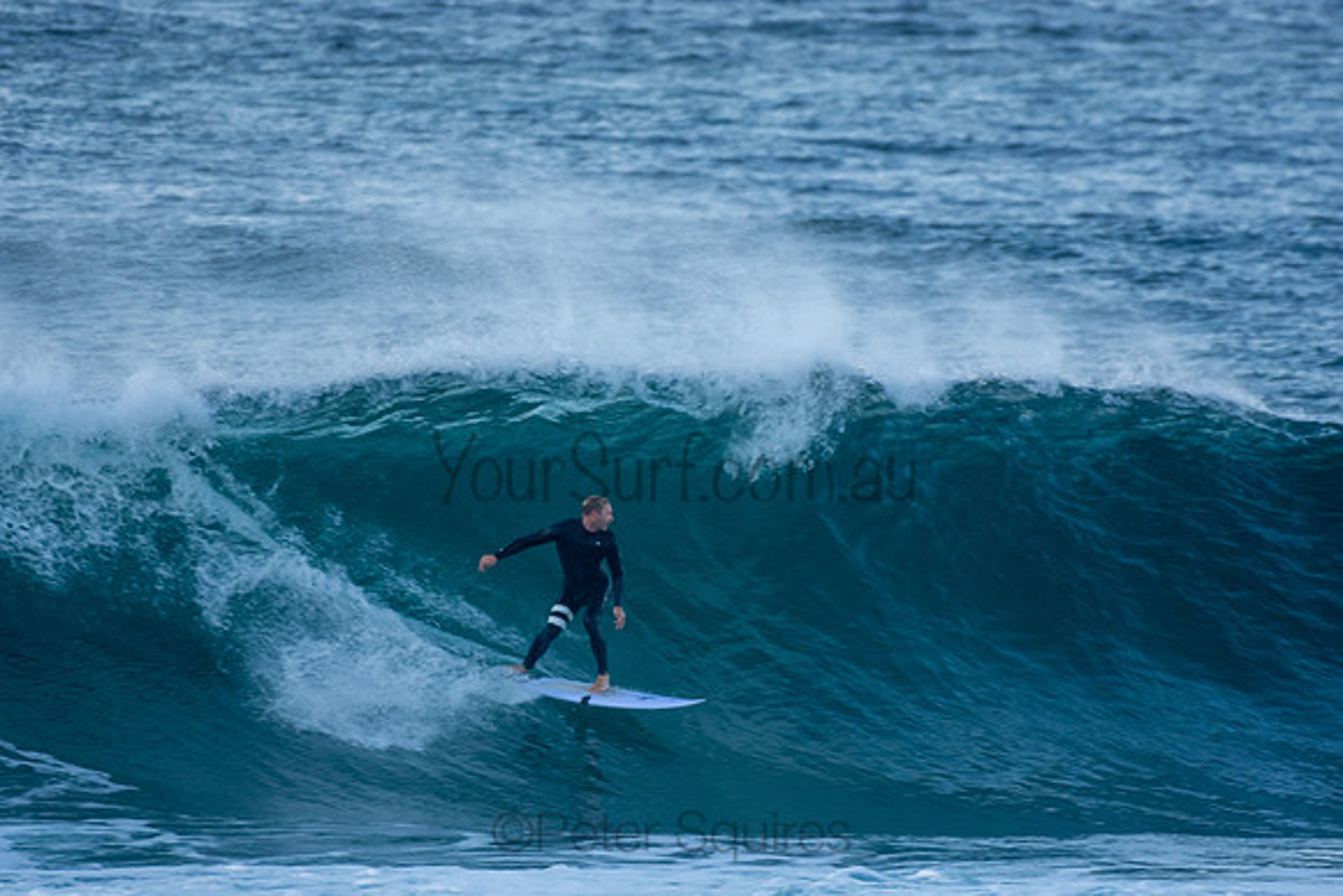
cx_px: 672
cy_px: 448
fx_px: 27984
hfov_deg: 2.7
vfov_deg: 1.8
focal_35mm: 750
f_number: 5.6
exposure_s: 1/400
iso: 450
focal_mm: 500
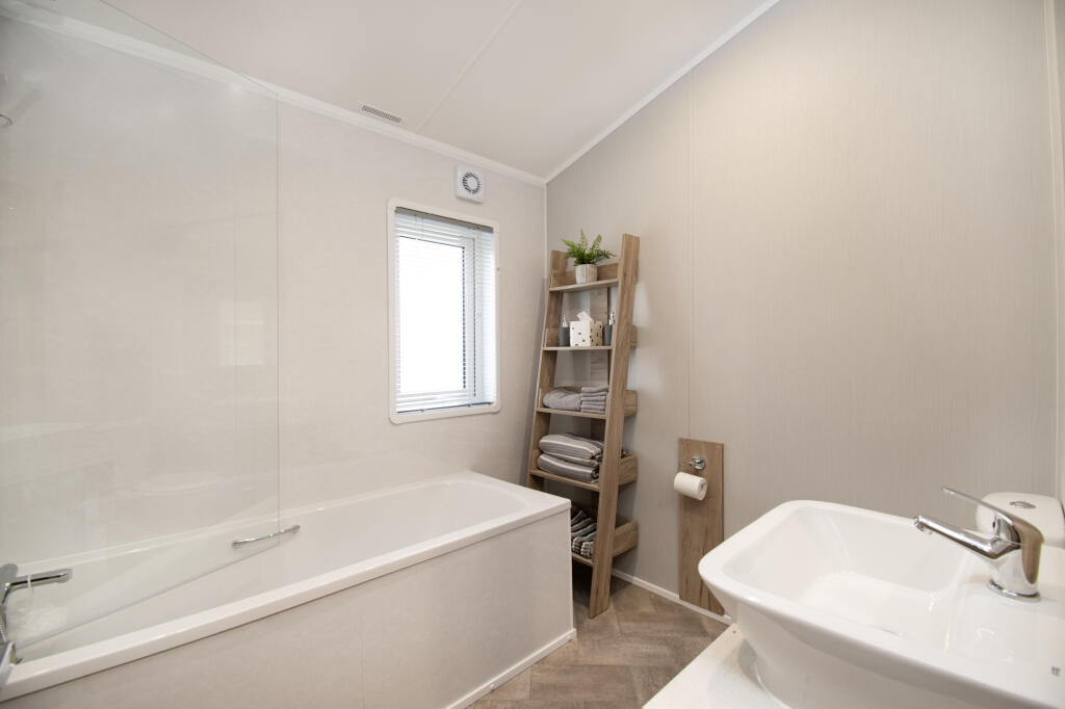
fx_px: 444
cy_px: 354
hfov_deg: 100.4
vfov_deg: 77.3
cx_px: 532
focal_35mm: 15
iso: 320
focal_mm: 10
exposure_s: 1/10
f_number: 8
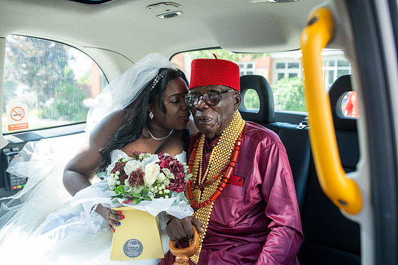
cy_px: 132
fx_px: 387
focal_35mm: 35
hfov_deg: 54.5
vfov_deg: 37.8
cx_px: 199
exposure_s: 1/100
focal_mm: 35
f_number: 3.2
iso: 100
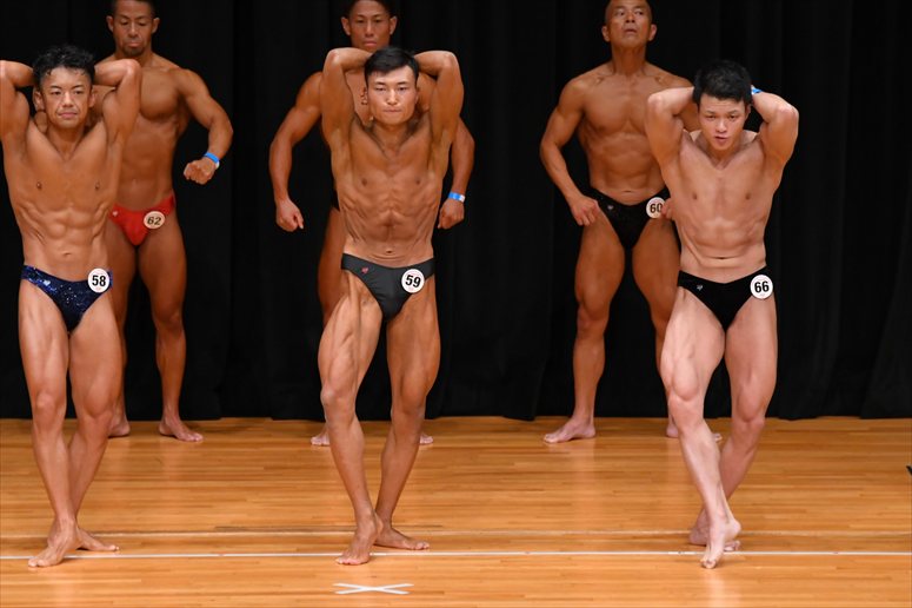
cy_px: 304
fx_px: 7217
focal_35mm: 285
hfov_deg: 7.2
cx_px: 456
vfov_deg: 4.8
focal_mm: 190
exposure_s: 1/400
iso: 3200
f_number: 5.6
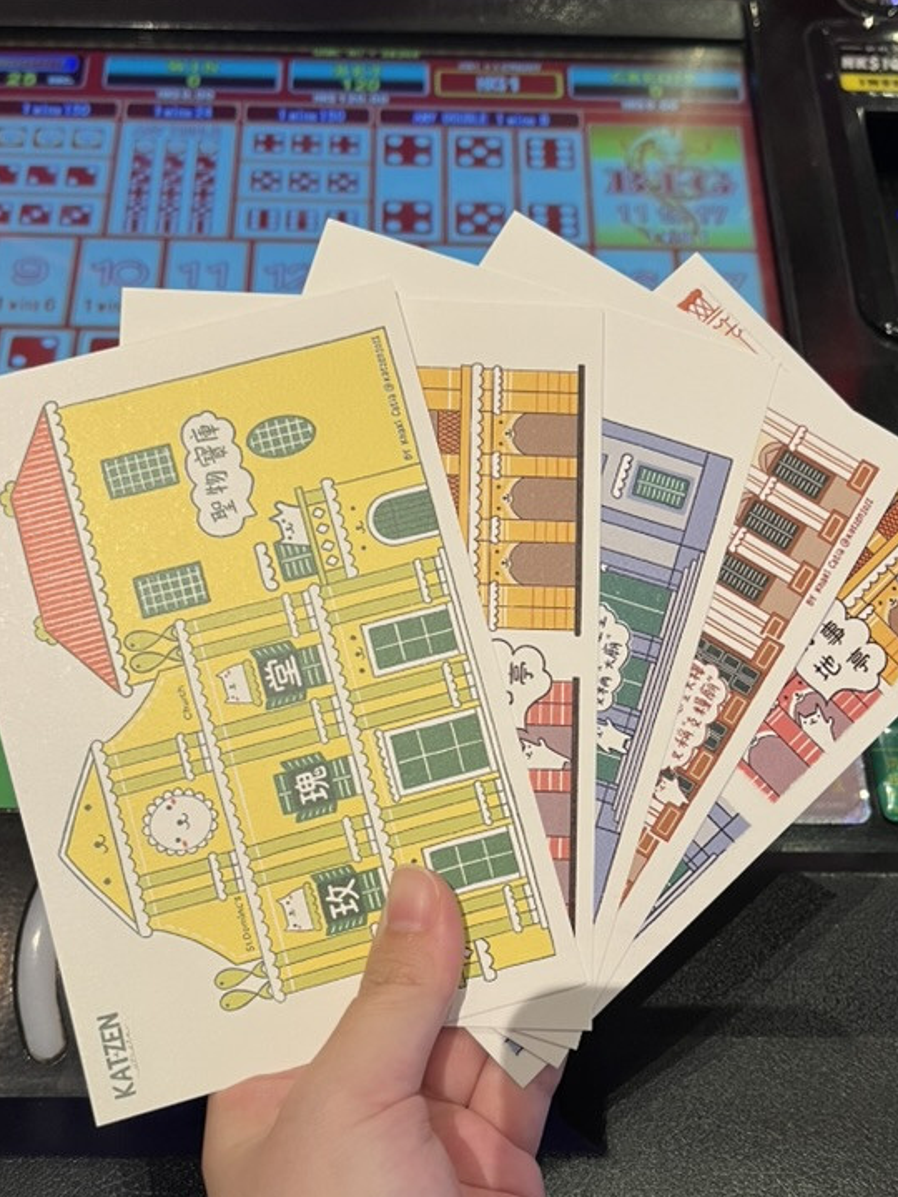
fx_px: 1280
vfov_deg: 49.7
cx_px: 447
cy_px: 738
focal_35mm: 37
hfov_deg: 38.7
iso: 160
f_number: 1.6
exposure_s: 1/60
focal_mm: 5.1
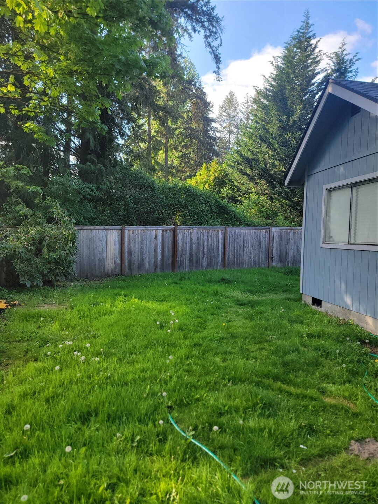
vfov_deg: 71.6
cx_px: 189
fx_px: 349
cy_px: 252
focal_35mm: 24
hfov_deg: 56.8
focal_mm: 6.7
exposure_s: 1/120
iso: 25
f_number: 1.8
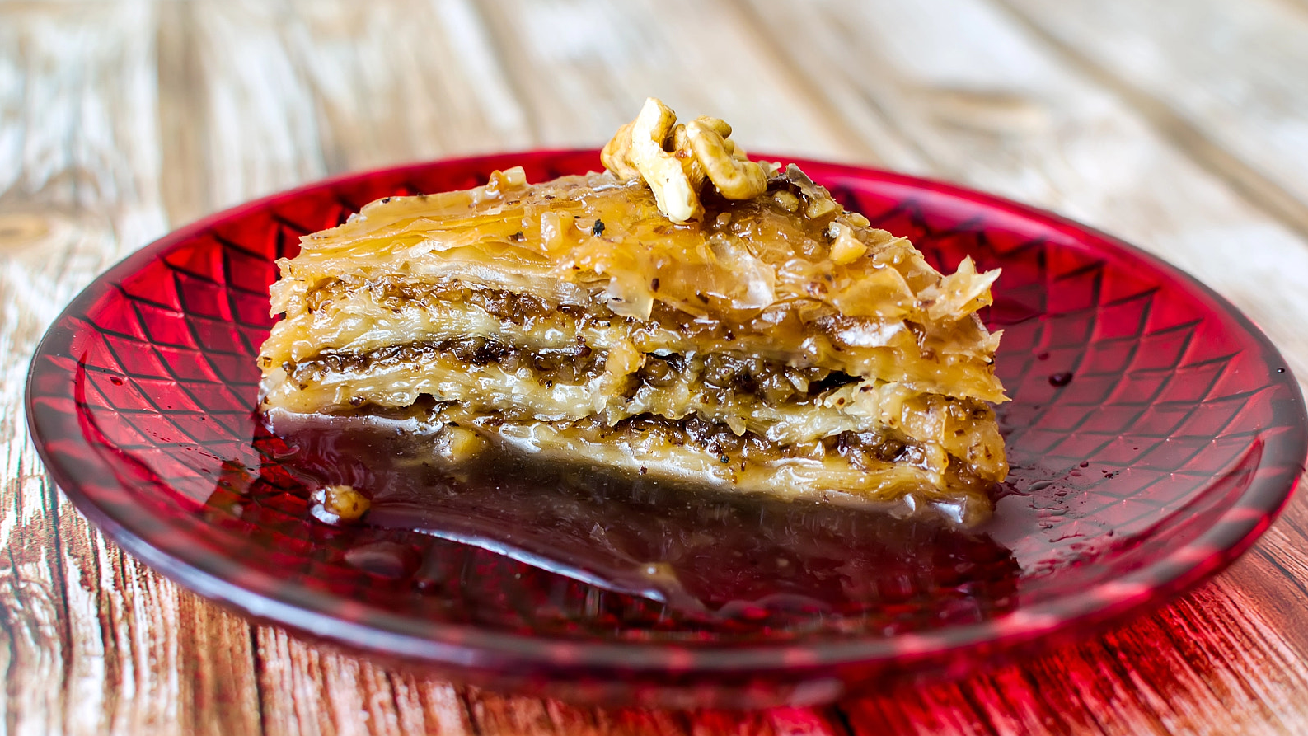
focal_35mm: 56
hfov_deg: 37.5
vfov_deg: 21.6
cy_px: 427
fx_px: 1926
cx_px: 659
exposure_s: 1/13
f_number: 4.5
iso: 200
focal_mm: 35
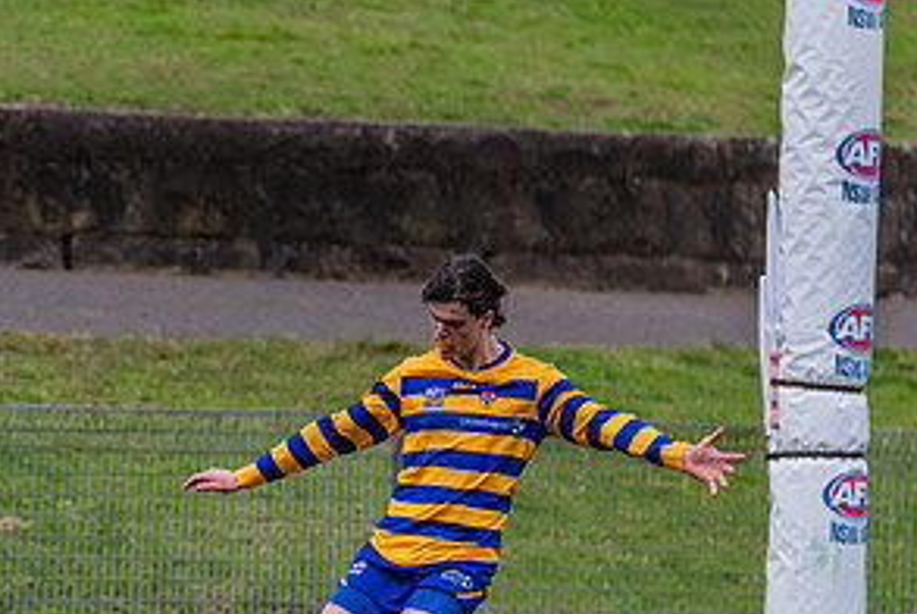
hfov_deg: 2.2
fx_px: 23967
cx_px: 325
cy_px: 497
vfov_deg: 1.5
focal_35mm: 940
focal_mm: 450
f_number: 6
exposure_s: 1/1600
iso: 1000
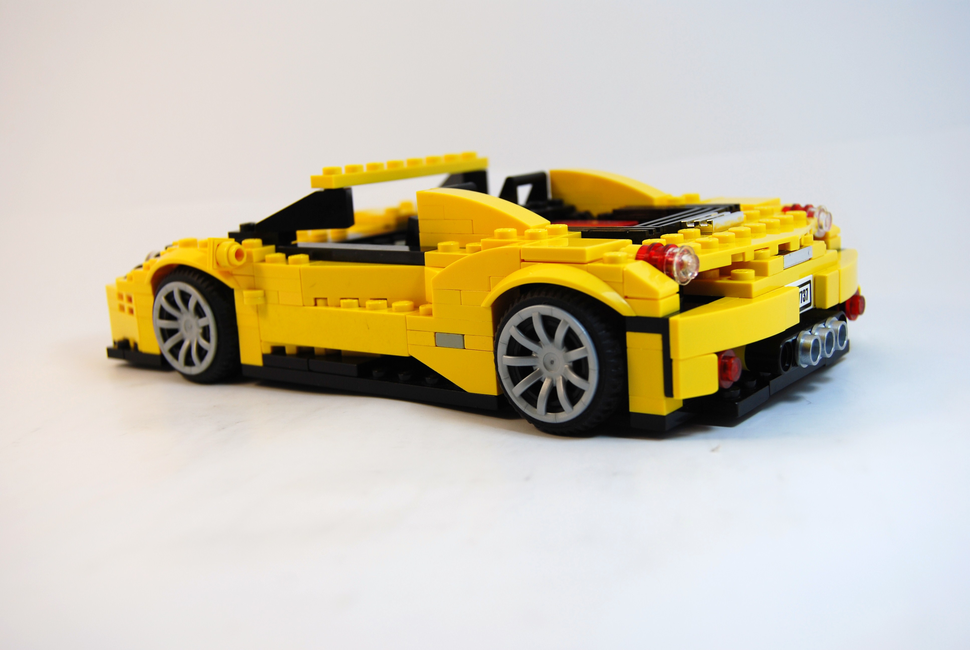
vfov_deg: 29.0
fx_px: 1254
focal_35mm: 46
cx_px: 485
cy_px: 325
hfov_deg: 42.3
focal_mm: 31
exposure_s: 1/125
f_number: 5.6
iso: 110
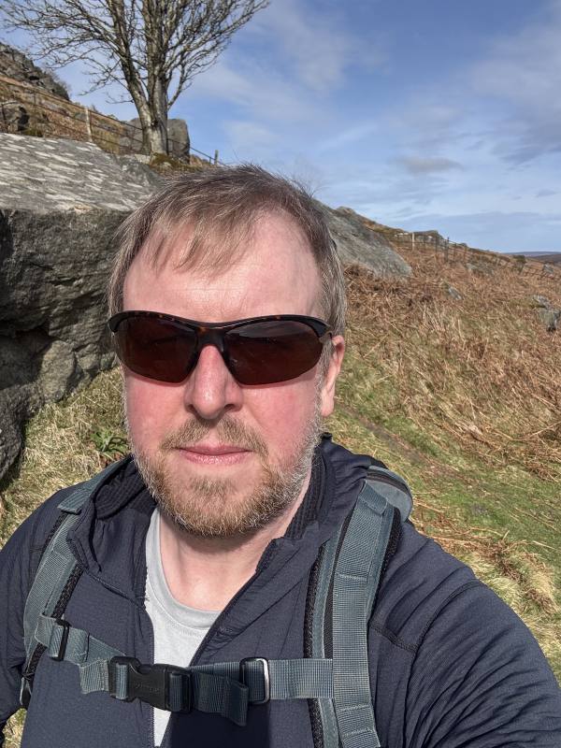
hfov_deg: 46.8
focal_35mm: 30
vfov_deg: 60.0
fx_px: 648
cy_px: 374
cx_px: 280
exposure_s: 1/1541
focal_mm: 2.69
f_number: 1.9
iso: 25
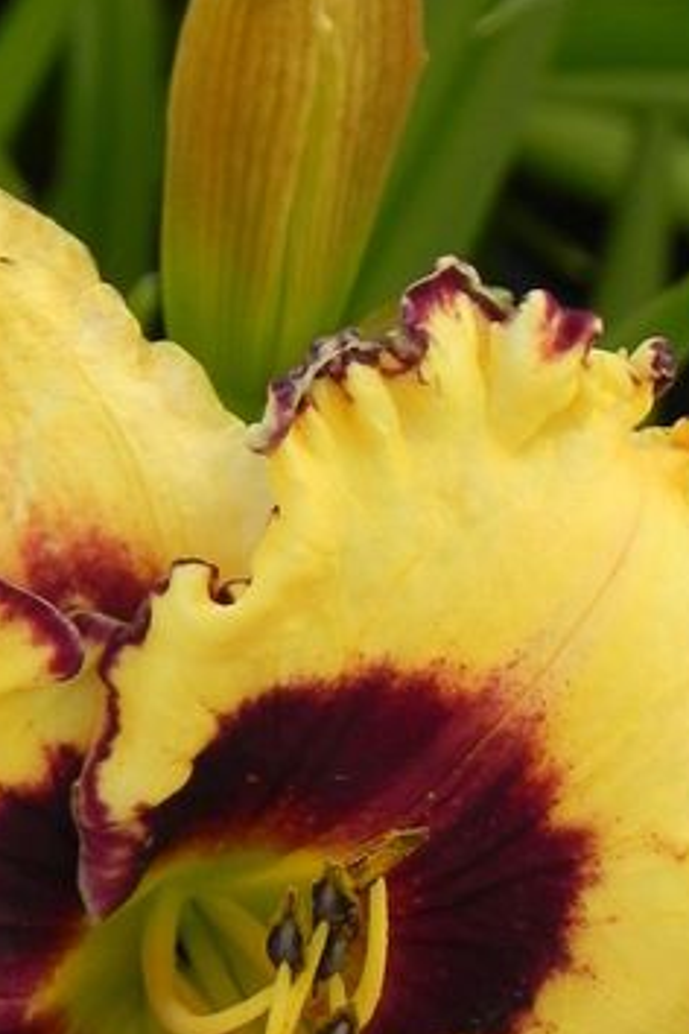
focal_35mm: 432
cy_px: 786
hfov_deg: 3.2
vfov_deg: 4.8
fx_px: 12401
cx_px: 254
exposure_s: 1/400
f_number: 5
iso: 160
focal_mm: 32.7
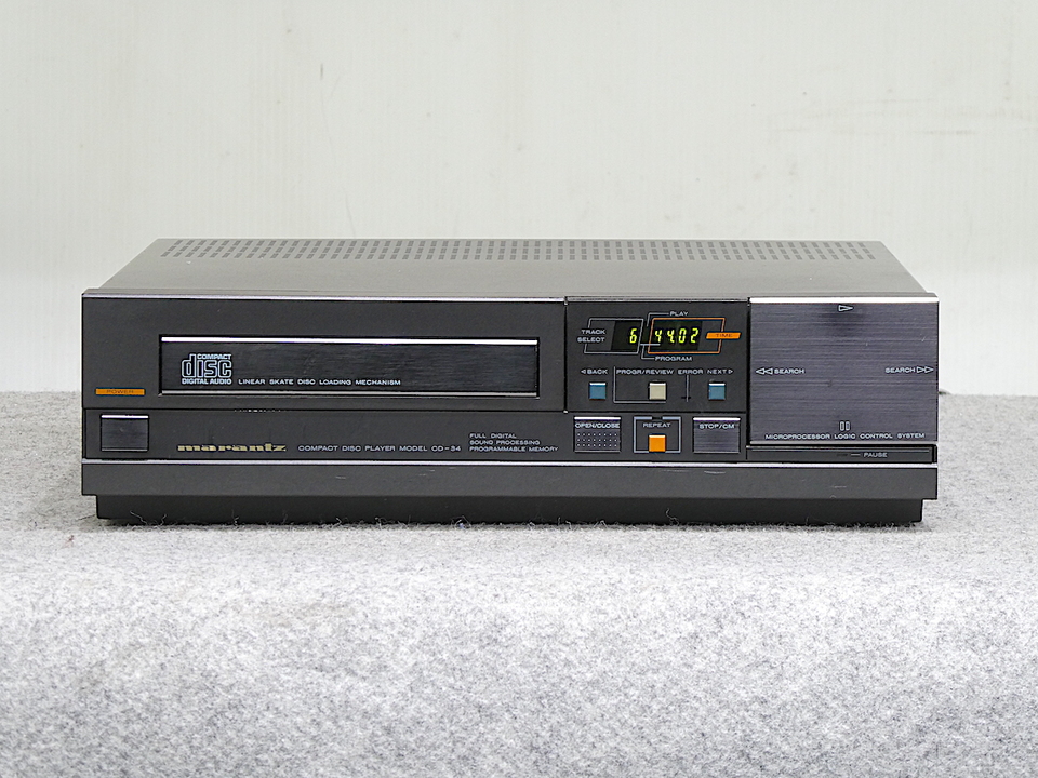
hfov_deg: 13.8
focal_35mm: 143
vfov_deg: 10.4
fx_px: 4288
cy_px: 389
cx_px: 519
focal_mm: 25.6
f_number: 5.4
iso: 200
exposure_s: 1/5
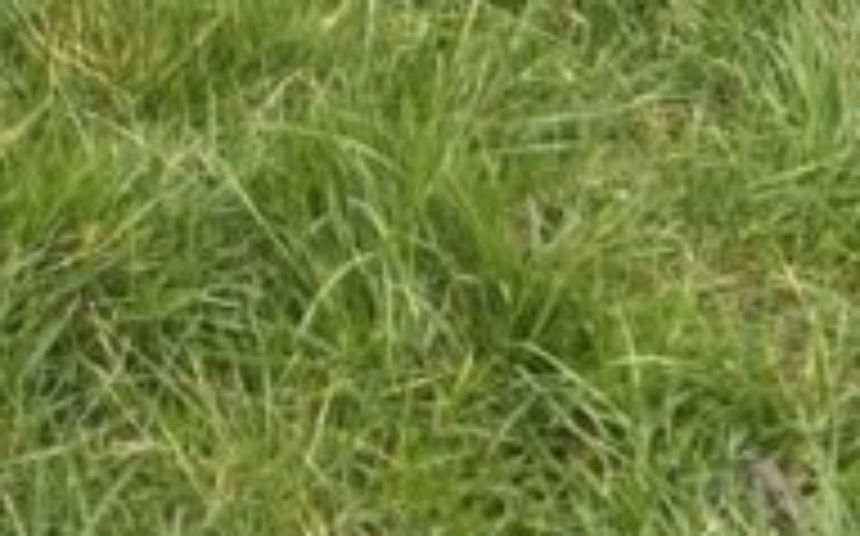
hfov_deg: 11.8
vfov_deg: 7.9
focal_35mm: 148
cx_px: -1130
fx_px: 3466
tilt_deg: -8.8
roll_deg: +0.1
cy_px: -910
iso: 50
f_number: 1.5
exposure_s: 1/3165
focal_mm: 5.7
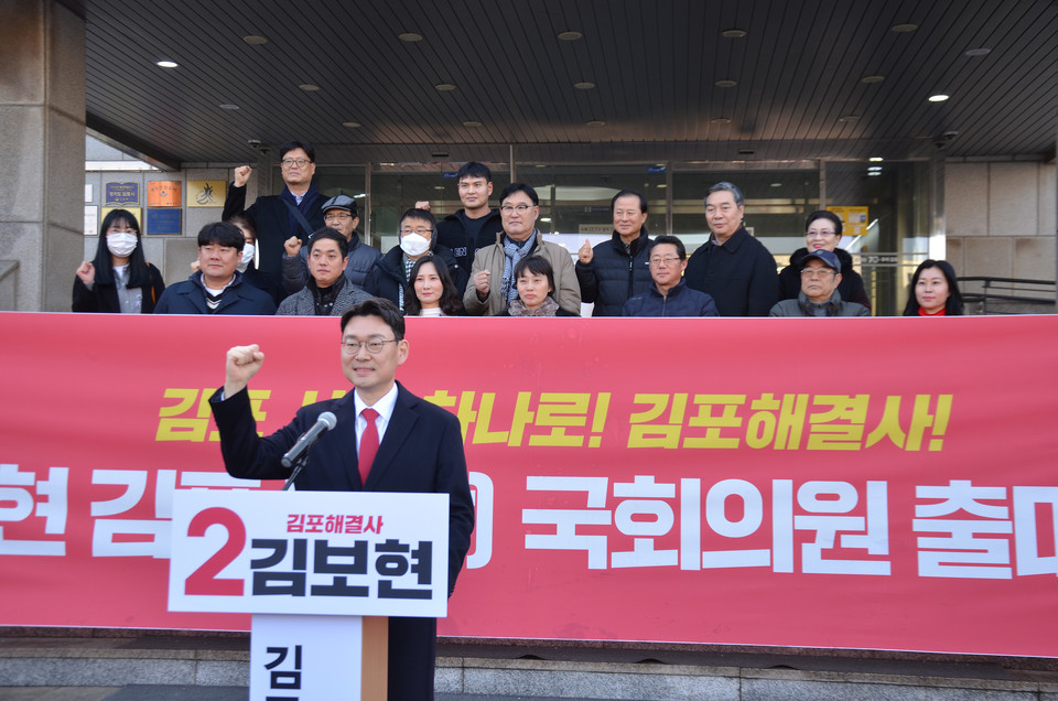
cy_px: 350
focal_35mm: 45
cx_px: 529
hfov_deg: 43.7
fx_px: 1320
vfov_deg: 29.7
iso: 100
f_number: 4.5
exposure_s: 1/100
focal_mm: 30
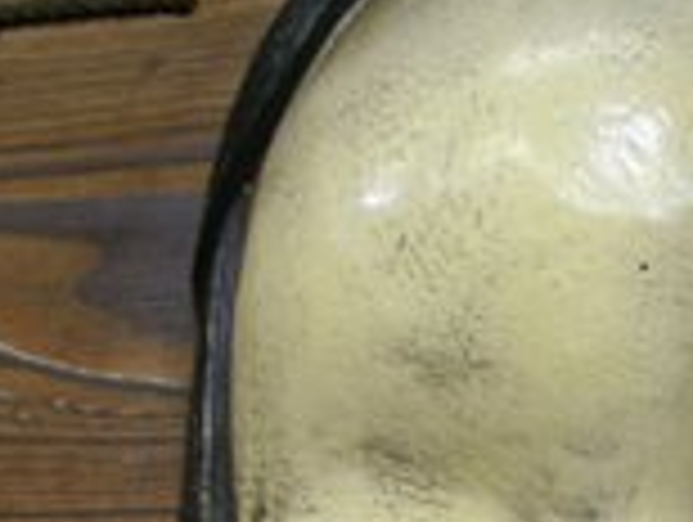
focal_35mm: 116
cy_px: 846
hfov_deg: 16.4
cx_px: 770
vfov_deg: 12.1
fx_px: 2326
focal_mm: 5.8
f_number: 2.6
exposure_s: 1/20
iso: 100
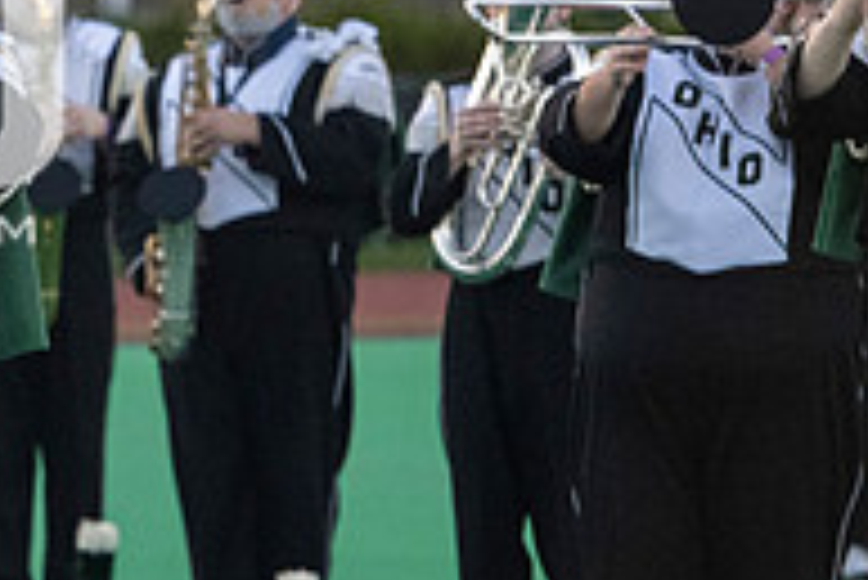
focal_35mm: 496
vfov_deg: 2.8
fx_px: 11968
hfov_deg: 4.1
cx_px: -274
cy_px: 70
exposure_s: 1/5000
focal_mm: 165
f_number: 4.5
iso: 5000
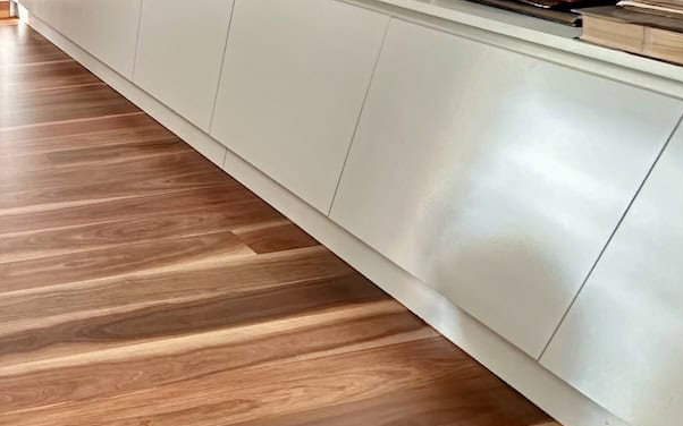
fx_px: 689
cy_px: 310
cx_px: -40
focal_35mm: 37
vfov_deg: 33.8
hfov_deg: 43.1
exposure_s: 1/74
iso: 320
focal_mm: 2.2
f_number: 2.2
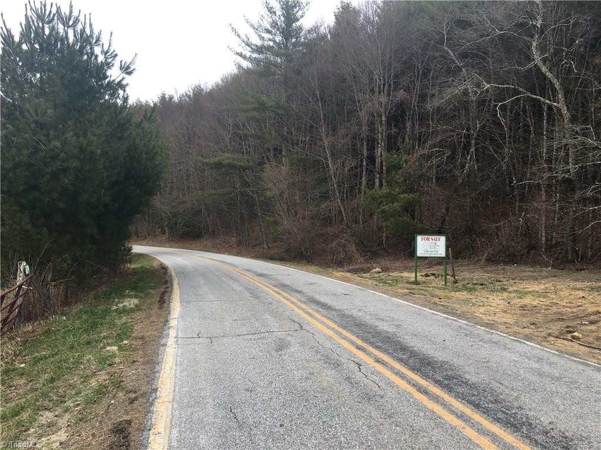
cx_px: 300
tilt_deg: +3.5
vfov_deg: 48.2
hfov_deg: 61.7
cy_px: 225
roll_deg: -1.0
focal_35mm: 29
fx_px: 503
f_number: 2.2
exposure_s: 1/138
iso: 25
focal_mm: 4.15
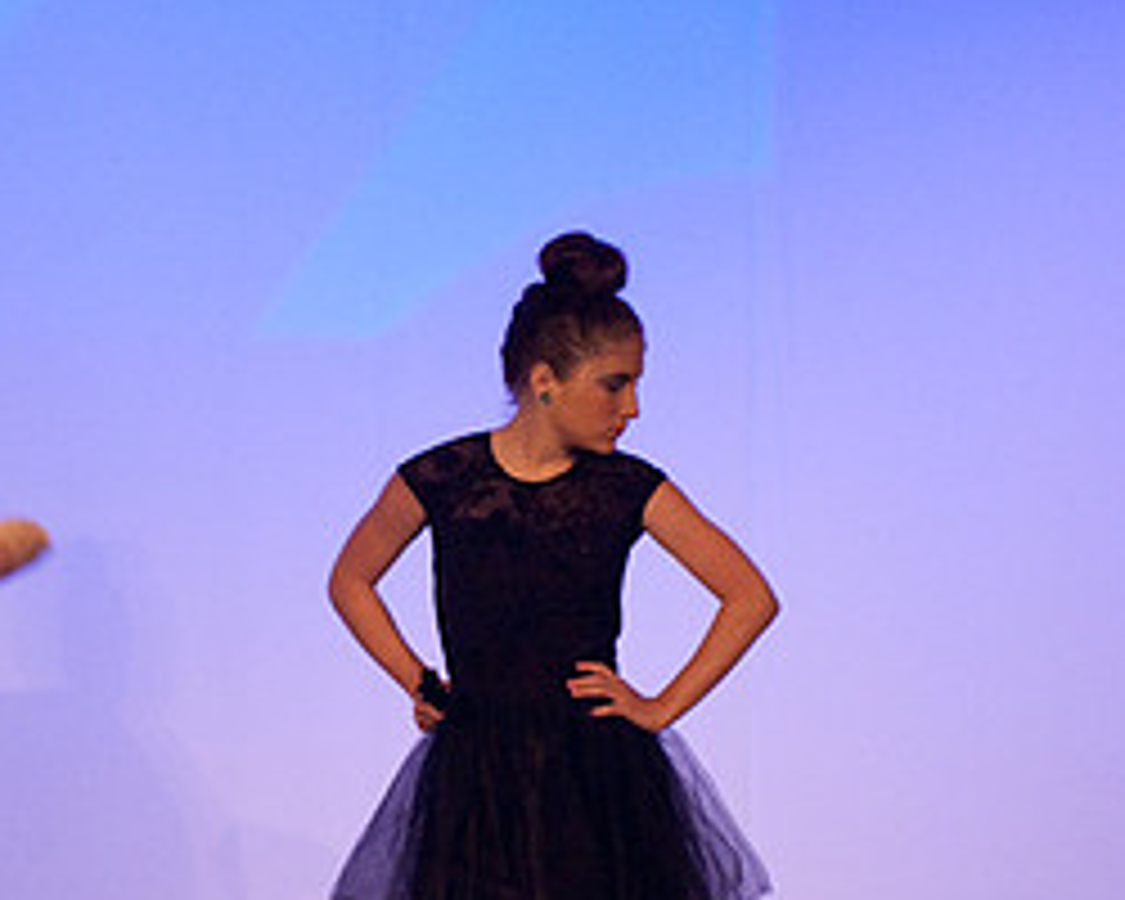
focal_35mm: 436
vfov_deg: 3.6
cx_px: 472
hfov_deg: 4.4
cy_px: 558
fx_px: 14517
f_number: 2.8
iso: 3200
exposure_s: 1/200
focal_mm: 200
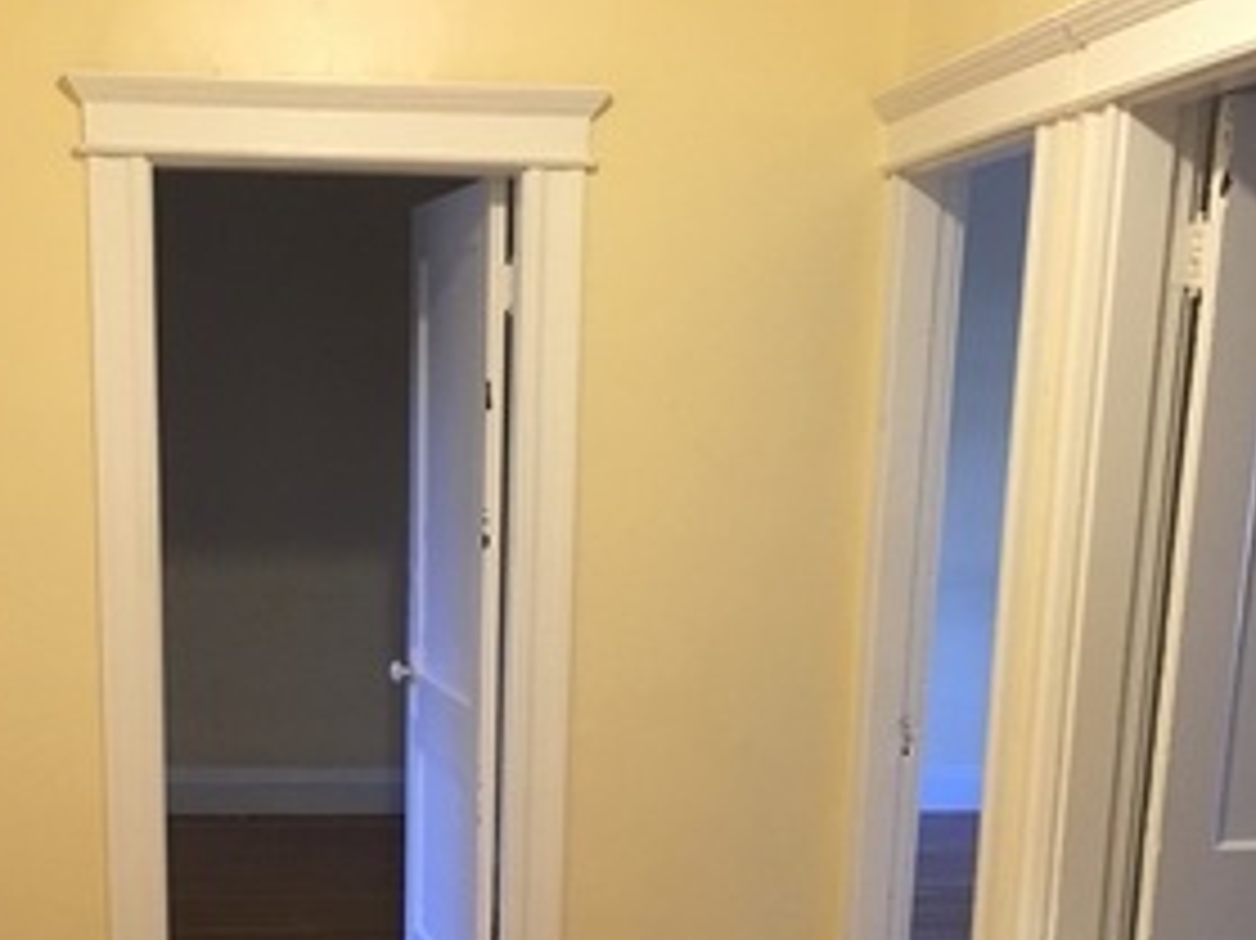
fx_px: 1886
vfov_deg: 27.1
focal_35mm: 52
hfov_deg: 36.5
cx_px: 421
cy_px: 837
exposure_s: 1/30
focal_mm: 4.15
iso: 200
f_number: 2.2
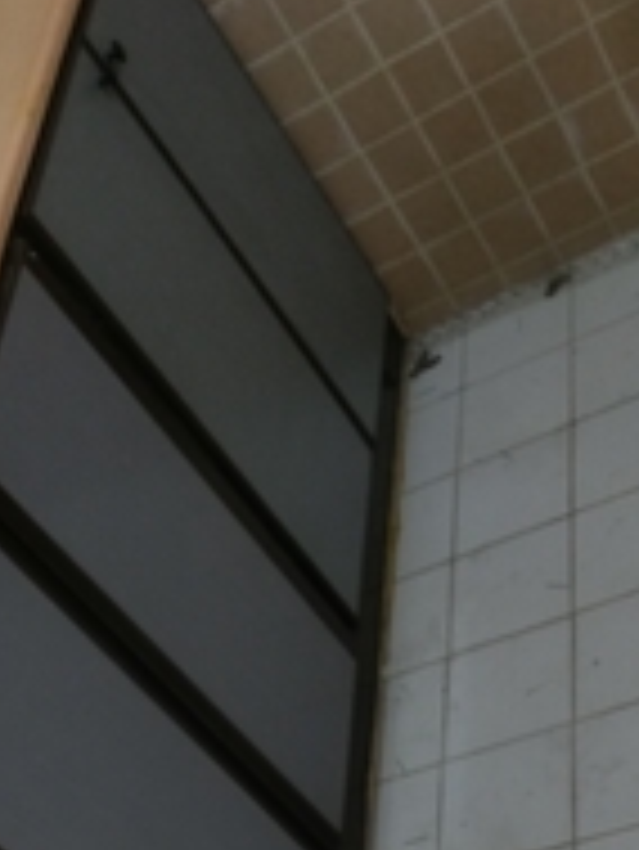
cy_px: 947
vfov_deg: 27.9
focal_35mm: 63
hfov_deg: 23.3
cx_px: 313
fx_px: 1549
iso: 959
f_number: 1.8
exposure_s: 1/33.3
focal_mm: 4.7
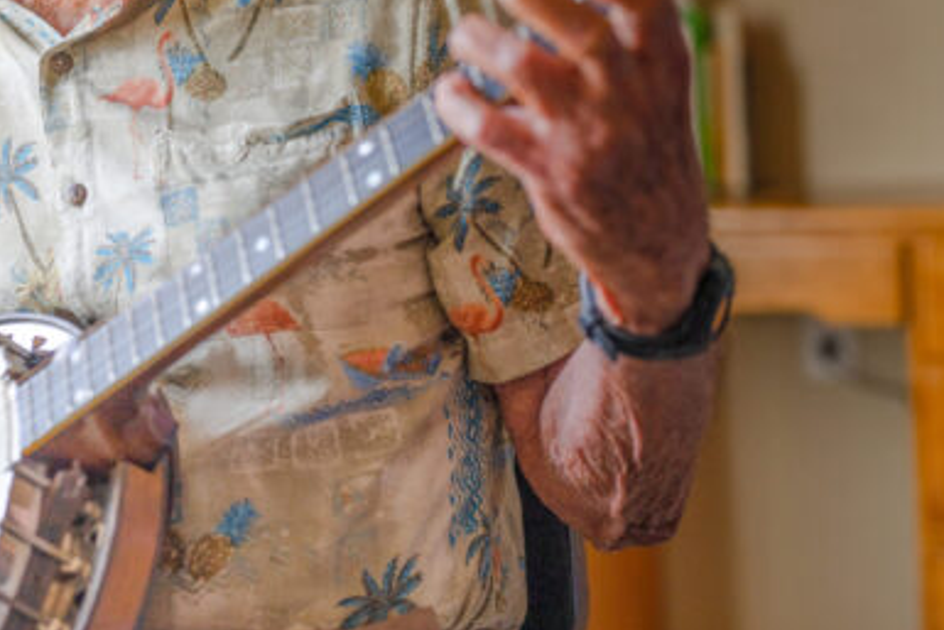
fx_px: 2518
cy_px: 200
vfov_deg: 14.2
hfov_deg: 21.2
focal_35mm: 96
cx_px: 314
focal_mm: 50
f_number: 2
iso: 125
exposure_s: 1/400
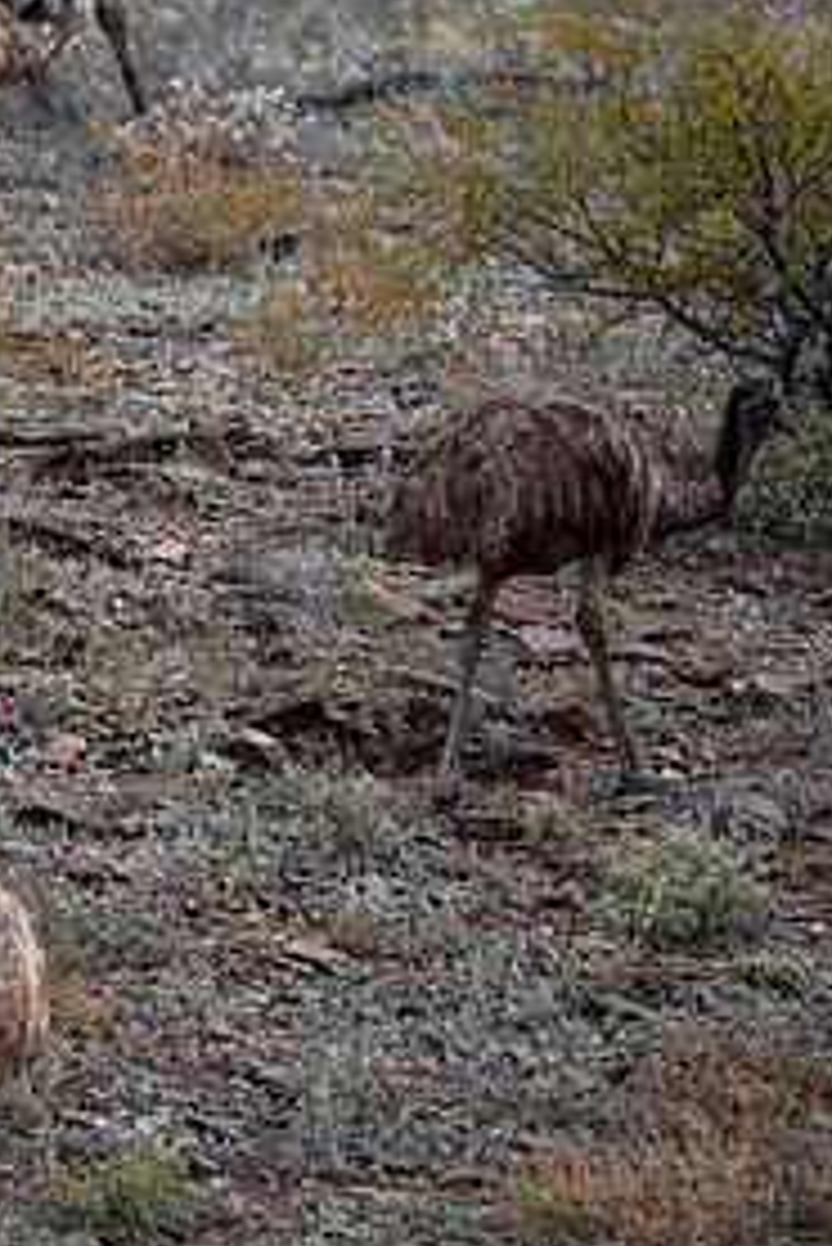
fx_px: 28147
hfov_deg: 1.7
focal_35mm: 813
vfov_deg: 2.5
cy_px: 414
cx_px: 184
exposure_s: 1/4000
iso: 1600
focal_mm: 500
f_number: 5.6
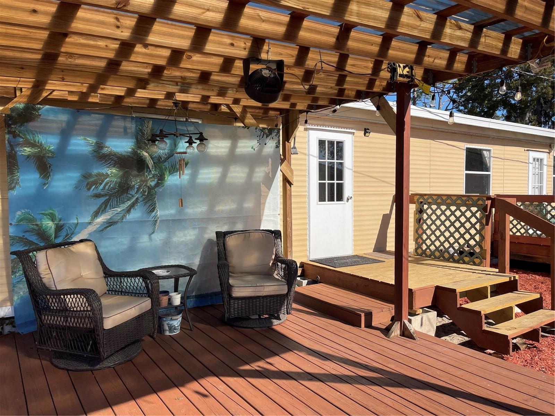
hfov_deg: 69.4
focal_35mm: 25
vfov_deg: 54.9
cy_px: 208
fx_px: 401
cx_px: 278
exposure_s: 1/3559
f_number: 1.6
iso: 32
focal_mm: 5.1
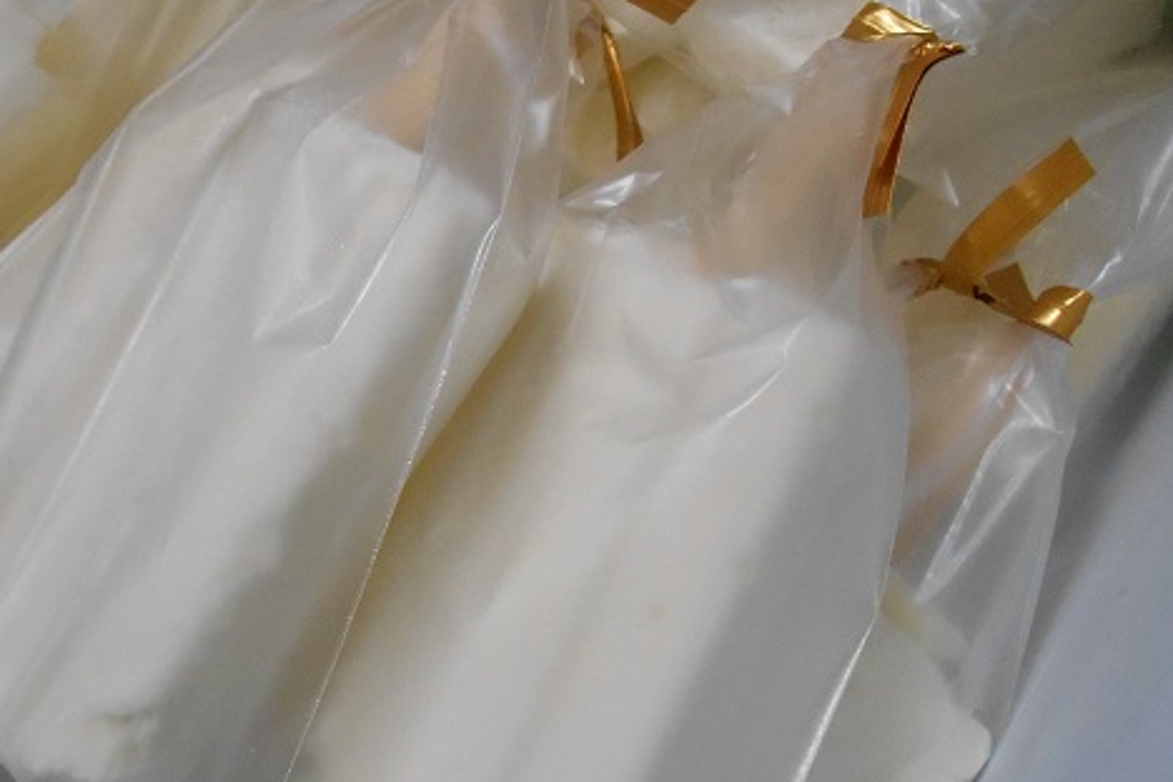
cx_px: 486
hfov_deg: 51.6
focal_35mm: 37
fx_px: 1205
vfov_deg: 35.6
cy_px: 271
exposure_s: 1/160
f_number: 3.4
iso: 800
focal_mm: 4.7
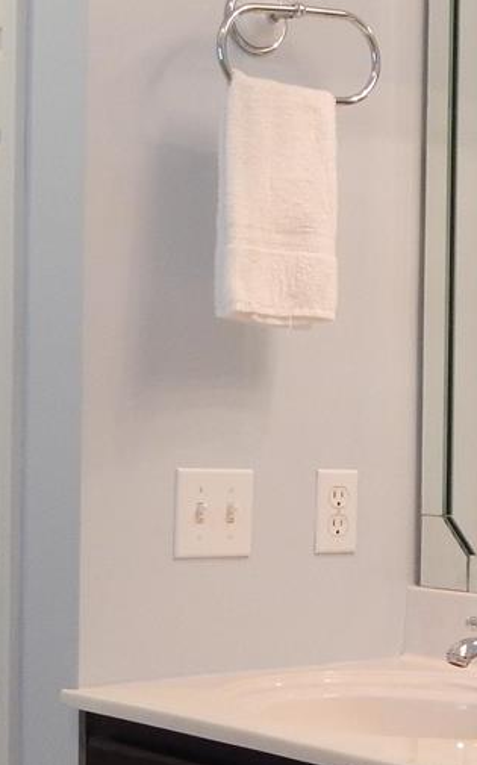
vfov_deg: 24.6
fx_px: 1750
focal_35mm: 84
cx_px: 600
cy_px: 471
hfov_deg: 14.9
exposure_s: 1/30
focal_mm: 4.5
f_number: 3.1
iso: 220
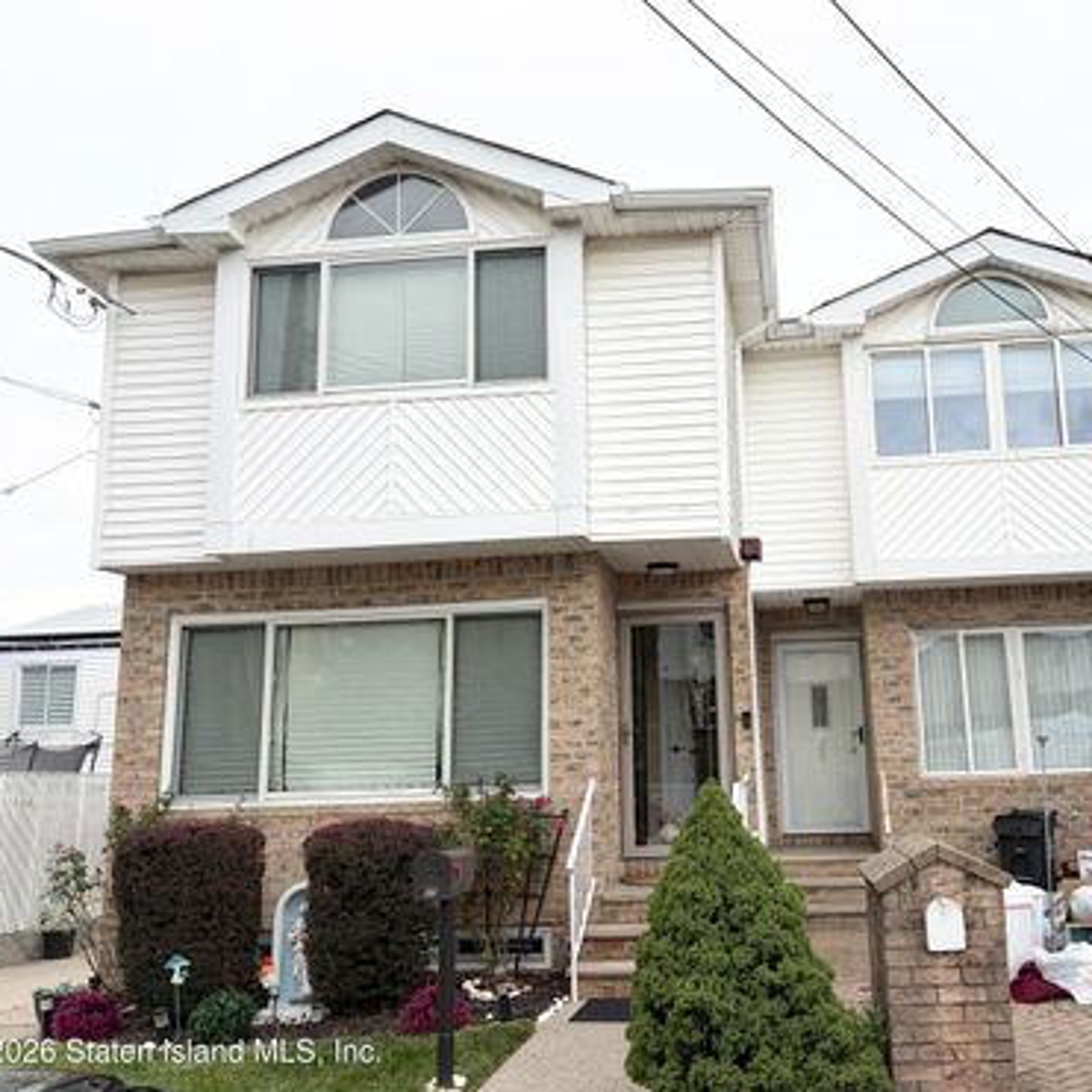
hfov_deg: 51.9
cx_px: 698
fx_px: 1106
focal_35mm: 31
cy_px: 549
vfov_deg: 52.5
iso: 125
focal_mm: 5.96
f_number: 1.6
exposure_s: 1/122
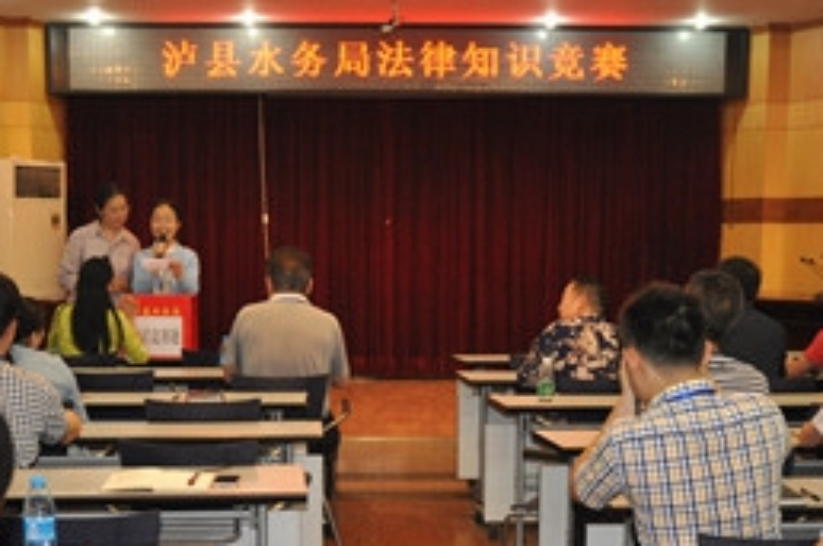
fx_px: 1460
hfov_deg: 31.4
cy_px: 444
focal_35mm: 64
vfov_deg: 20.9
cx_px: 367
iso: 800
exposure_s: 1/60
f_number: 3
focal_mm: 22
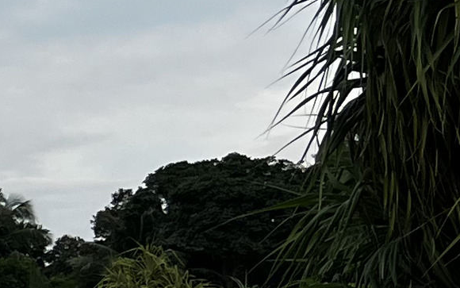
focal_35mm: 190
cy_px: 398
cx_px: -783
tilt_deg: +3.6
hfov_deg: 9.4
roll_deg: -0.2
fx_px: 2383
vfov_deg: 6.8
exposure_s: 1/859
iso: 50
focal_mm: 5.7
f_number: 1.5
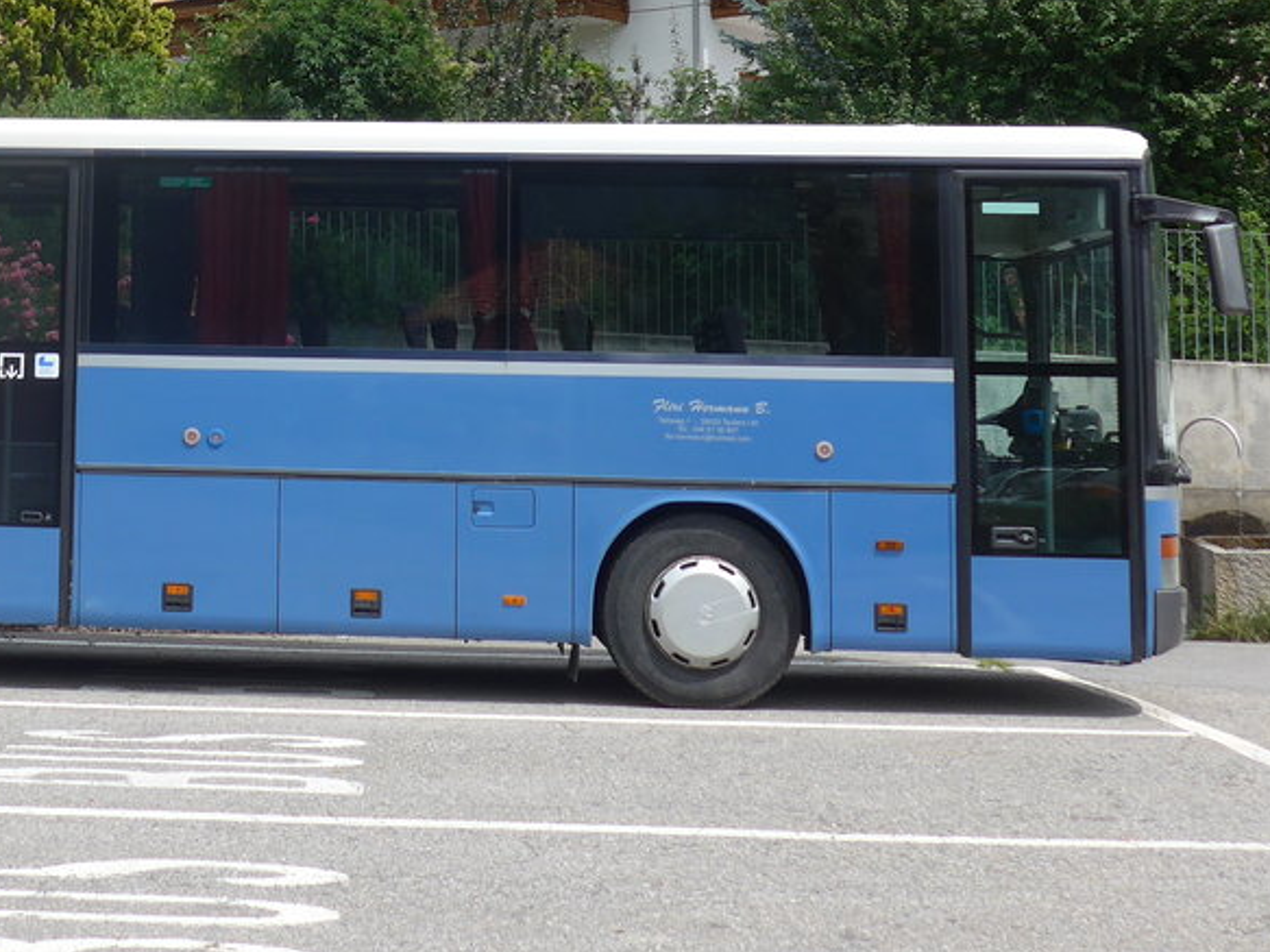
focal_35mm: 70
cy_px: 76
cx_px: 129
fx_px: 2568
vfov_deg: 20.5
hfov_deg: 26.8
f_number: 2.8
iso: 80
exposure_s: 1/1000
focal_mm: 7
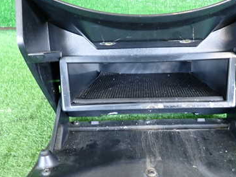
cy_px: 95
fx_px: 279
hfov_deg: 45.6
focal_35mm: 41
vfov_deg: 35.1
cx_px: 139
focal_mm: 4.5
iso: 400
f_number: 2
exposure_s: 1/30
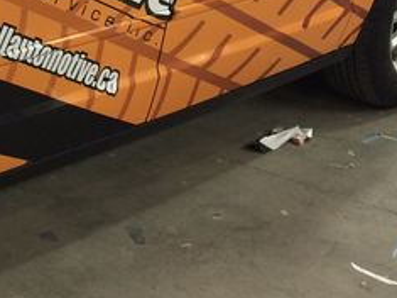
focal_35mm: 102
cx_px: -193
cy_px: -56
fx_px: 1169
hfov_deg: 17.4
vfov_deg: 14.1
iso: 125
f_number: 2.2
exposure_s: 1/30
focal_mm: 4.12
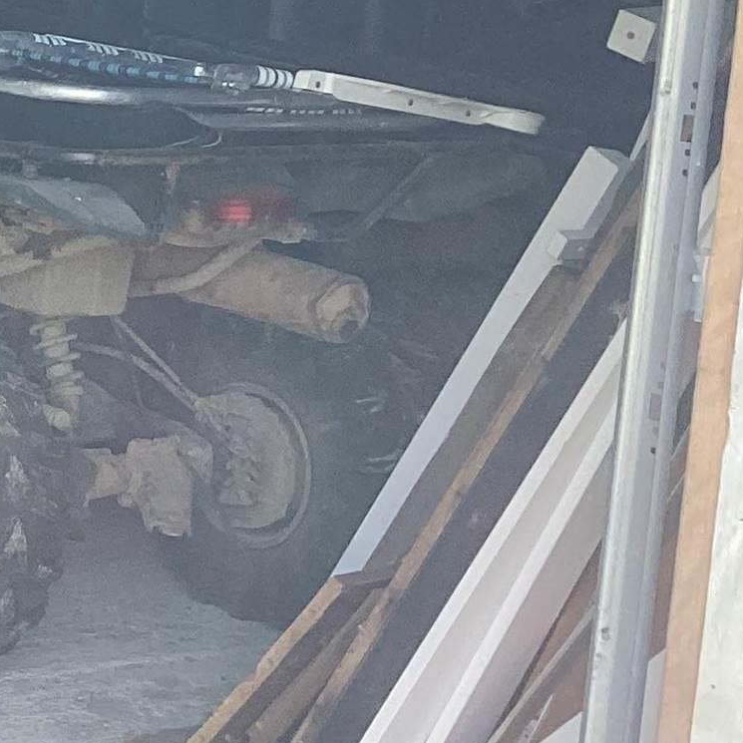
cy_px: 79
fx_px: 2744
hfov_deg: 13.4
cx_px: -696
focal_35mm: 113
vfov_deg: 15.3
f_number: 2.4
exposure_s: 1/120
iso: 32
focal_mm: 3.3
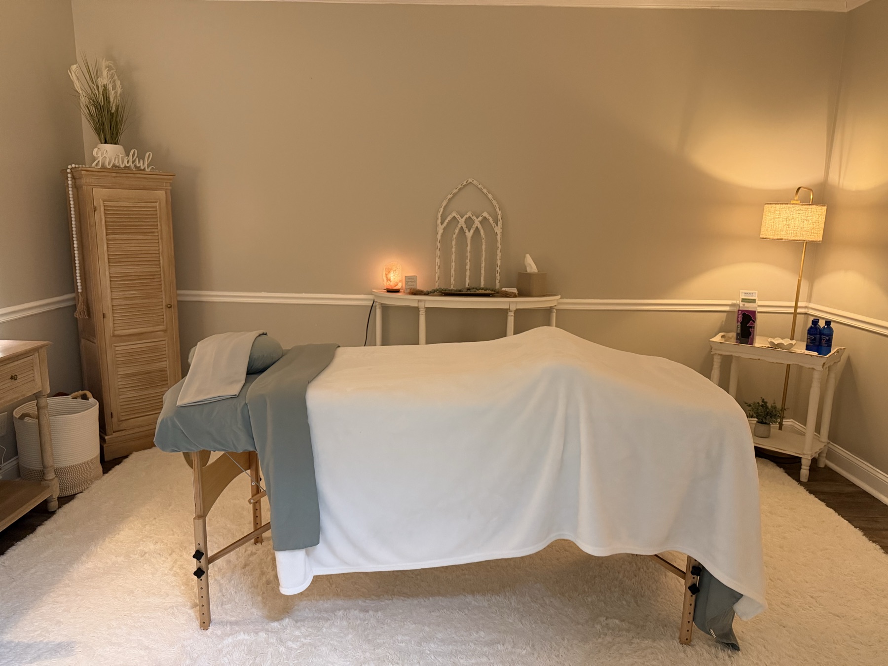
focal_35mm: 24
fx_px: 616
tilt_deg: -10.1
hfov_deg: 71.6
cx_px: 444
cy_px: 333
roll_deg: -0.7
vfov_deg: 56.8
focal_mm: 6.76
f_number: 1.78
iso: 640
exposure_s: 1/60
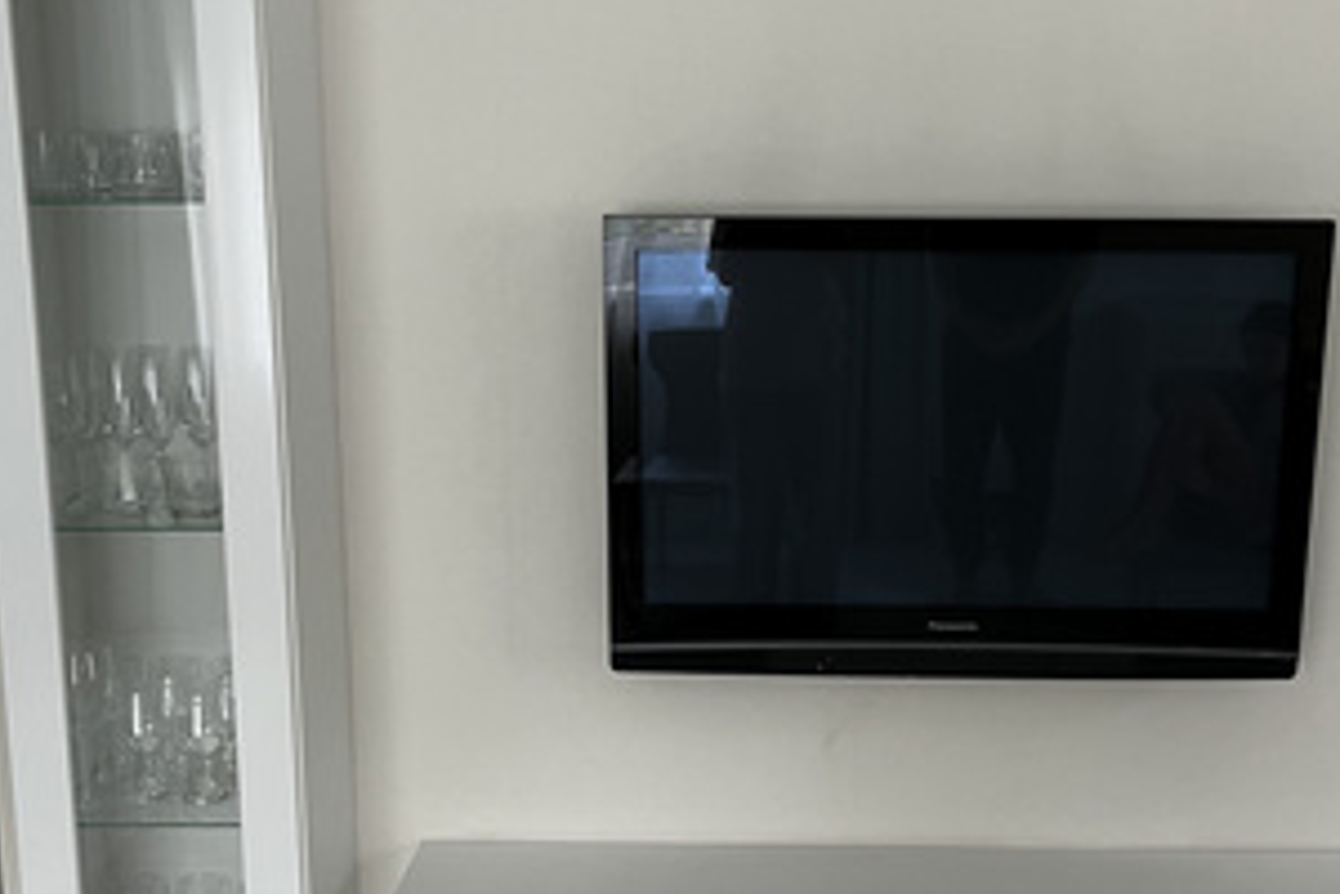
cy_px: 523
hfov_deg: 43.5
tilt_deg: -11.1
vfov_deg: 29.8
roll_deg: -0.2
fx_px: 1675
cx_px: 762
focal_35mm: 45
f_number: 1.6
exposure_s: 1/50
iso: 80
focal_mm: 5.1
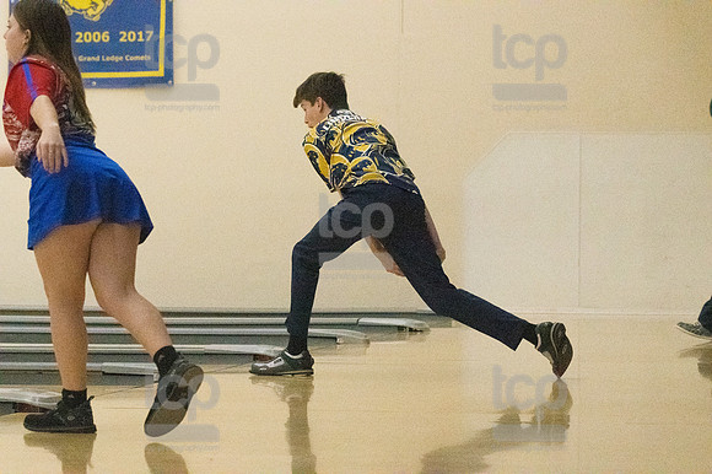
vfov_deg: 9.9
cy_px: 237
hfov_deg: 14.9
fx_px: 2728
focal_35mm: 138
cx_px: 356
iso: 10000
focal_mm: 92
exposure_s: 1/1250
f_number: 4.5
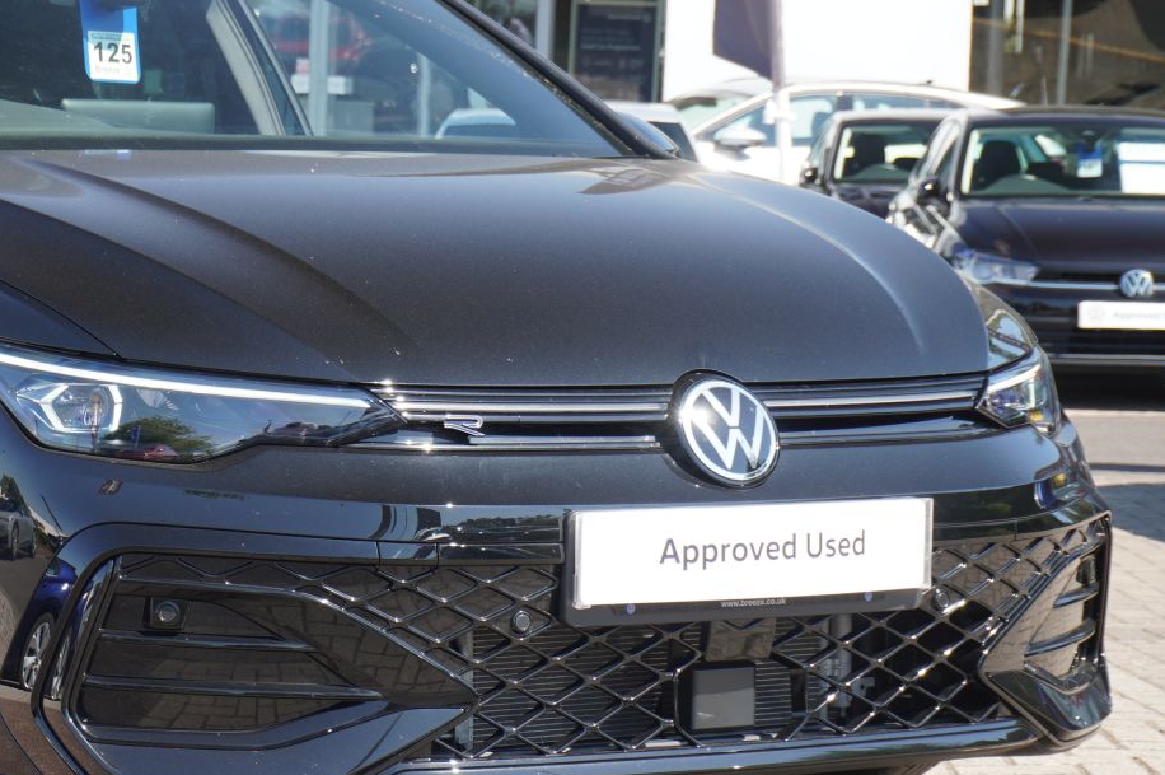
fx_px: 3811
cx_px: 164
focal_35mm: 118
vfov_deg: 11.6
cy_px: 402
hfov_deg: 17.2
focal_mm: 45
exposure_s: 1/90
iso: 100
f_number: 5.6
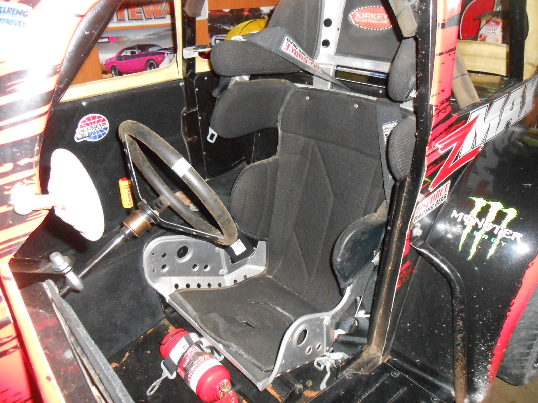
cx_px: 269
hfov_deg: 67.3
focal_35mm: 26
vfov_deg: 53.1
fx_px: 404
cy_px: 202
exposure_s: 1/25
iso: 800
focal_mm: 4.6
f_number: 3.5
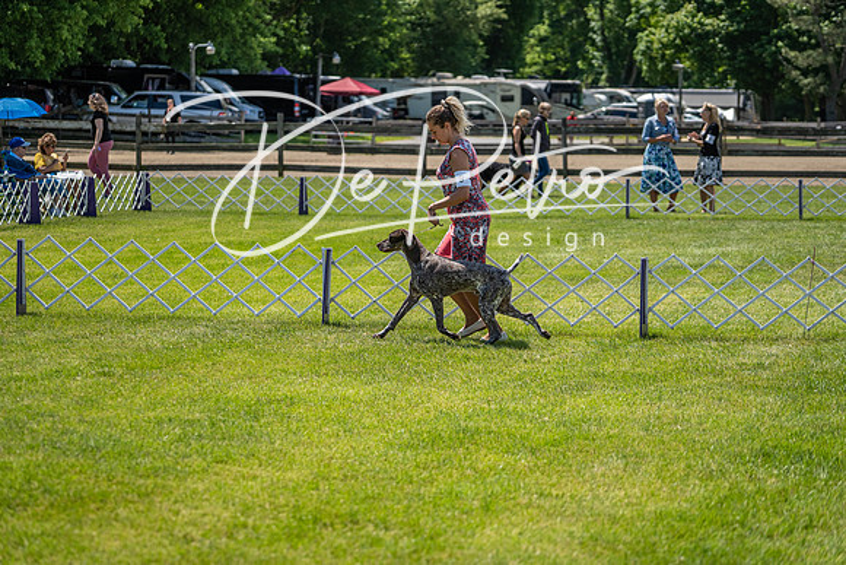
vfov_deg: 11.7
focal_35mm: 117
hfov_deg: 17.5
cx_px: 423
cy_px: 282
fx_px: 2750
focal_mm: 117
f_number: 4
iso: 640
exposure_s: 1/3200
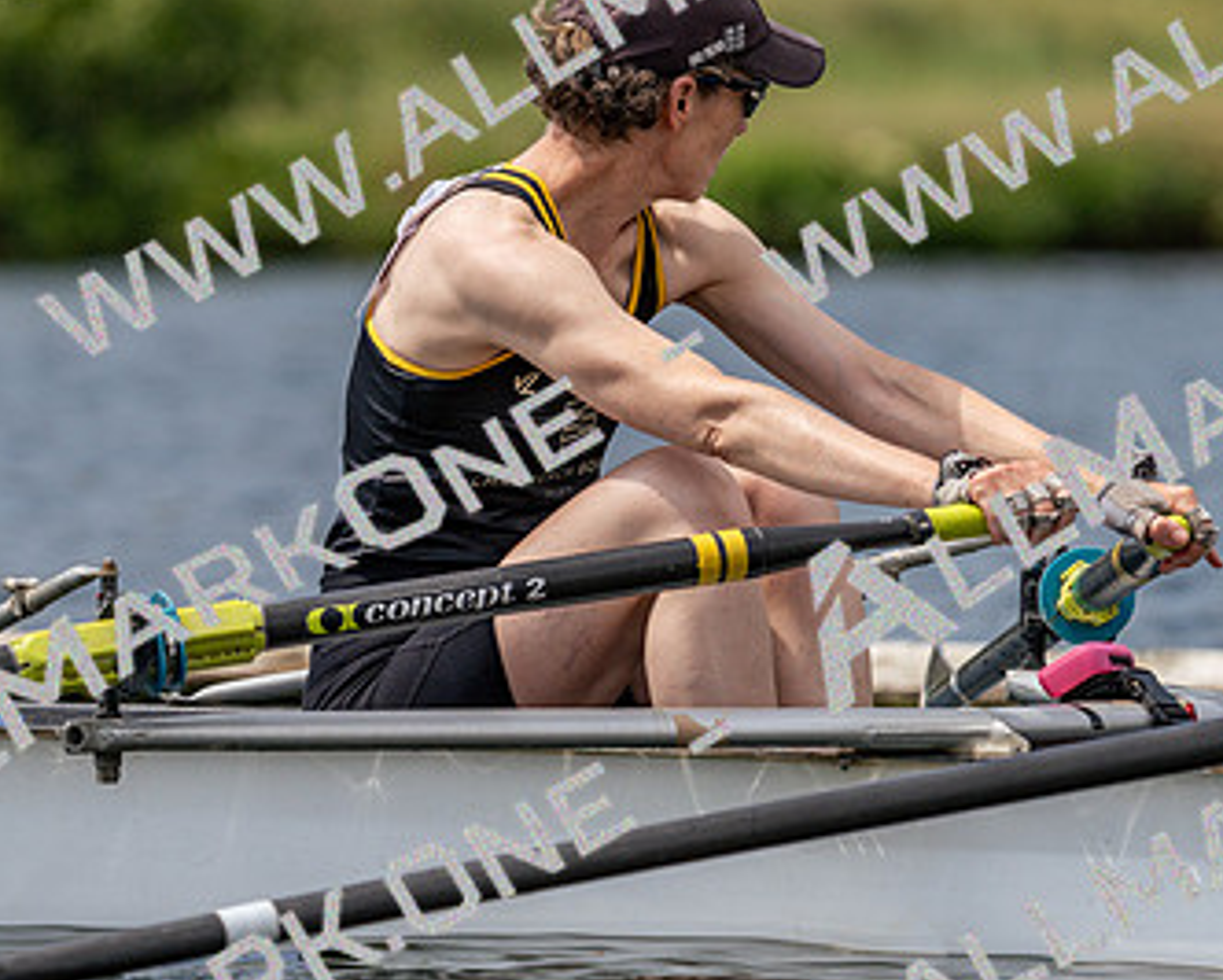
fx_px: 22310
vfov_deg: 2.5
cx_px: 494
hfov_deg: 3.1
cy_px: 367
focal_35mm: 616
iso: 250
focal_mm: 376
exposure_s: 1/1600
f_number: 6.3
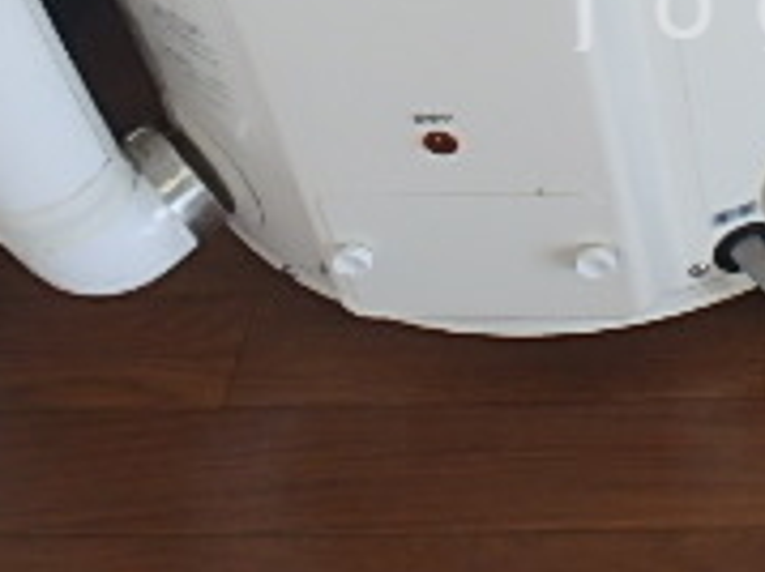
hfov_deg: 24.2
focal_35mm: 75
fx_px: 1656
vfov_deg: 19.1
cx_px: 850
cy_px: 0
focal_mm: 3.7
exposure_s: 1/50
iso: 200
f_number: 3.5
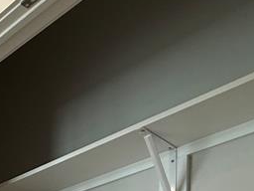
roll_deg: +0.0
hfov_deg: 26.1
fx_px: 411
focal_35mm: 56
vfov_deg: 18.4
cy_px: 370
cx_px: -118
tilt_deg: -1.5
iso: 125
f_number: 2.2
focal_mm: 2.22
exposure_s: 1/120
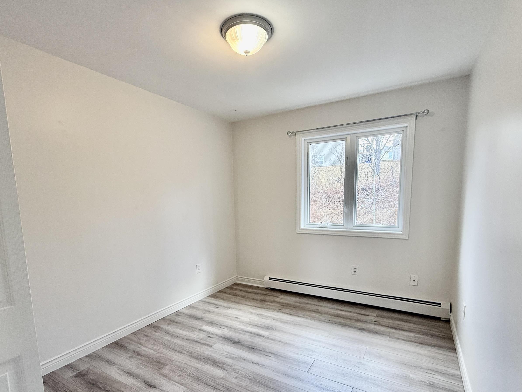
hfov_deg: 87.7
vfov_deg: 70.8
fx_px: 271
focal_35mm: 18
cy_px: 236
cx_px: 259
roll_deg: +1.3
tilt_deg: -8.2
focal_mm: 2.22
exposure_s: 1/120
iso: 125
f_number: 2.2
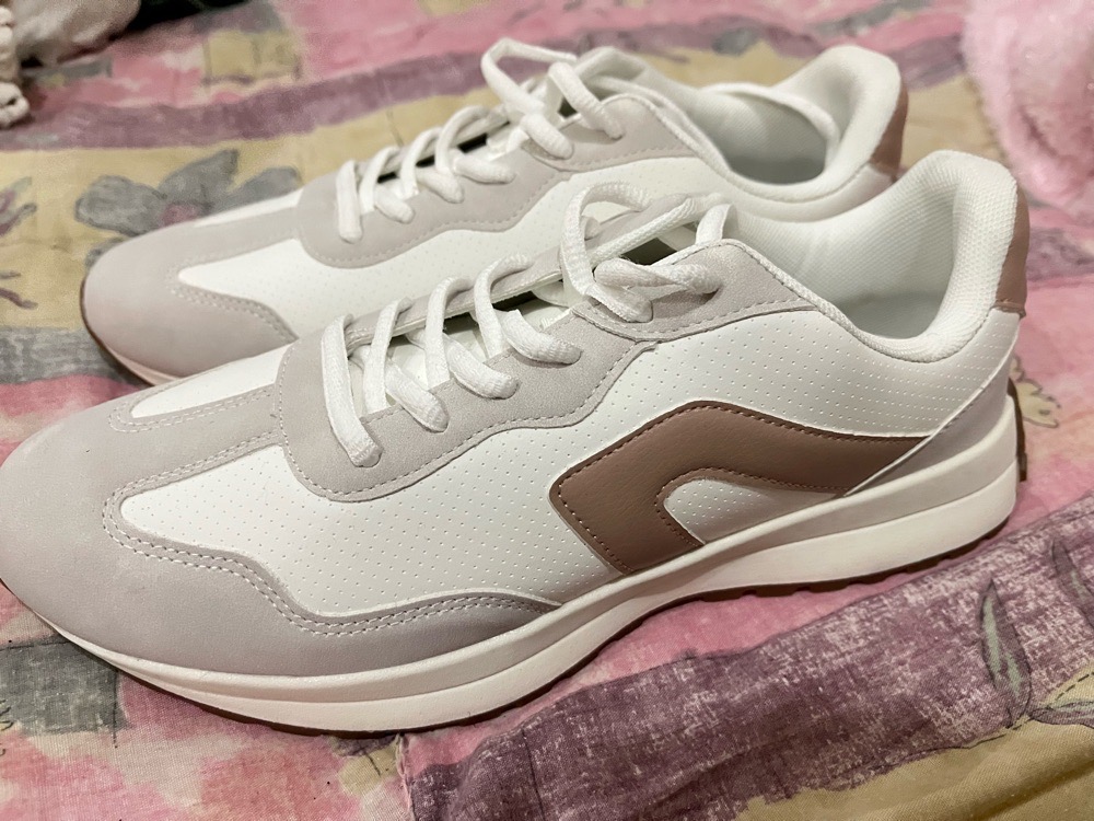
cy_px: 410
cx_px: 547
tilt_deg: -40.4
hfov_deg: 67.3
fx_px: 822
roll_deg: -6.7
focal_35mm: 26
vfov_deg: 53.1
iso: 640
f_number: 1.6
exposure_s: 1/30
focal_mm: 5.1
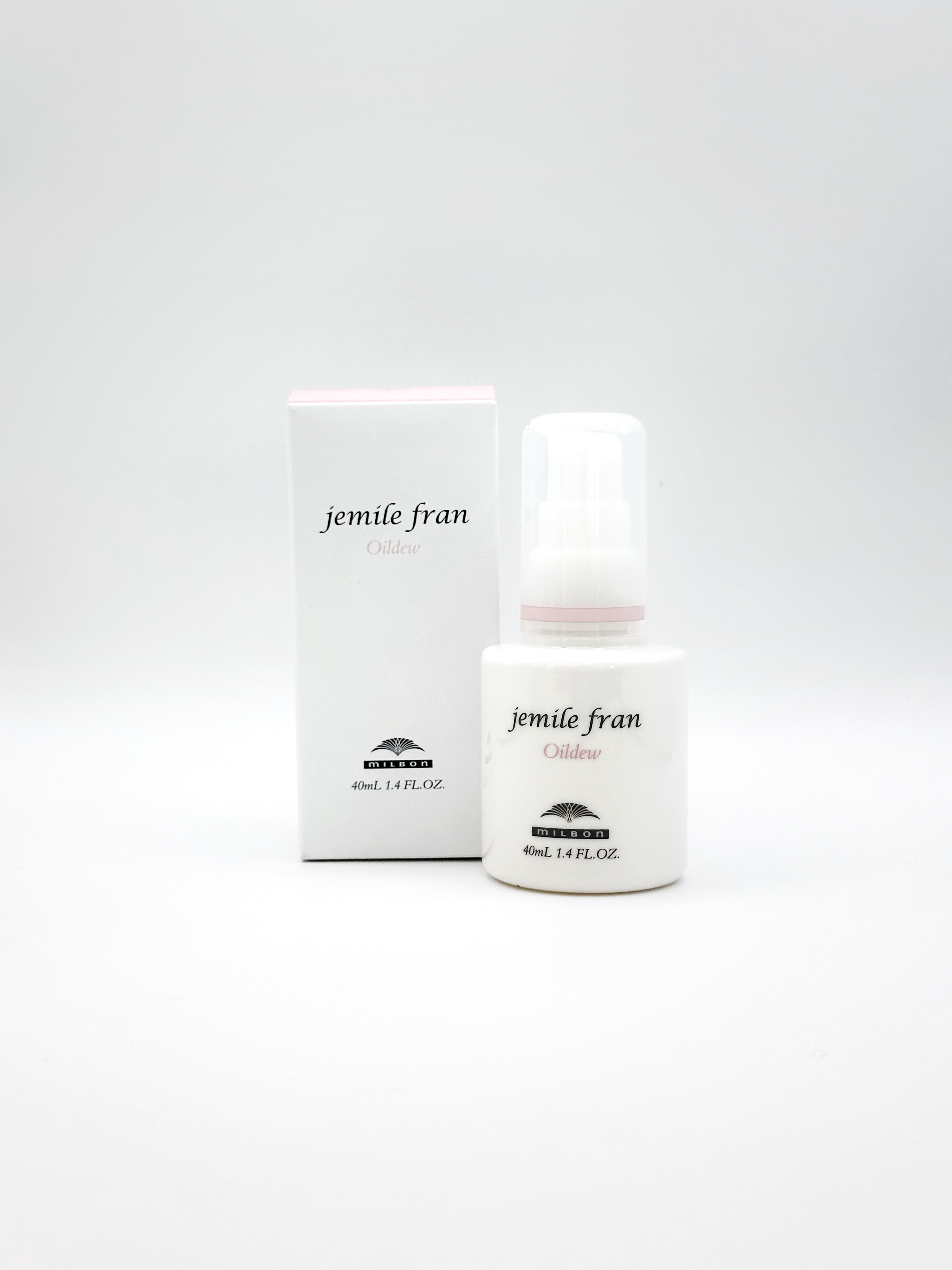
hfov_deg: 30.3
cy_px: 635
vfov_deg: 39.7
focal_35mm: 48
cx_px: 476
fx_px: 1760
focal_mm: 6.86
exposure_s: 1/506
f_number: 1.78
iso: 64
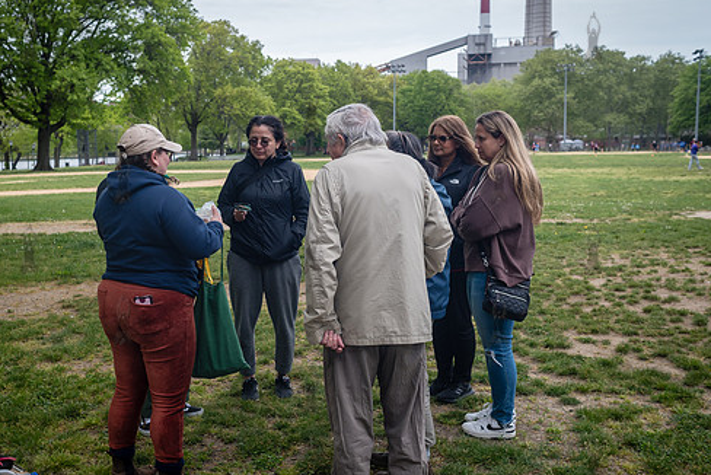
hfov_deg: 46.3
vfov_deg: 31.9
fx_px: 830
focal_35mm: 42
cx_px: 310
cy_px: 248
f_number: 5.6
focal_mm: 35
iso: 250
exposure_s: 1/250
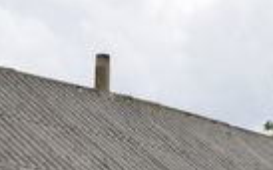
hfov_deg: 12.4
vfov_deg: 7.2
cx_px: 259
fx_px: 1247
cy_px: 431
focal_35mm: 168
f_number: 8
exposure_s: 1/200
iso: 100
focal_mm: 20
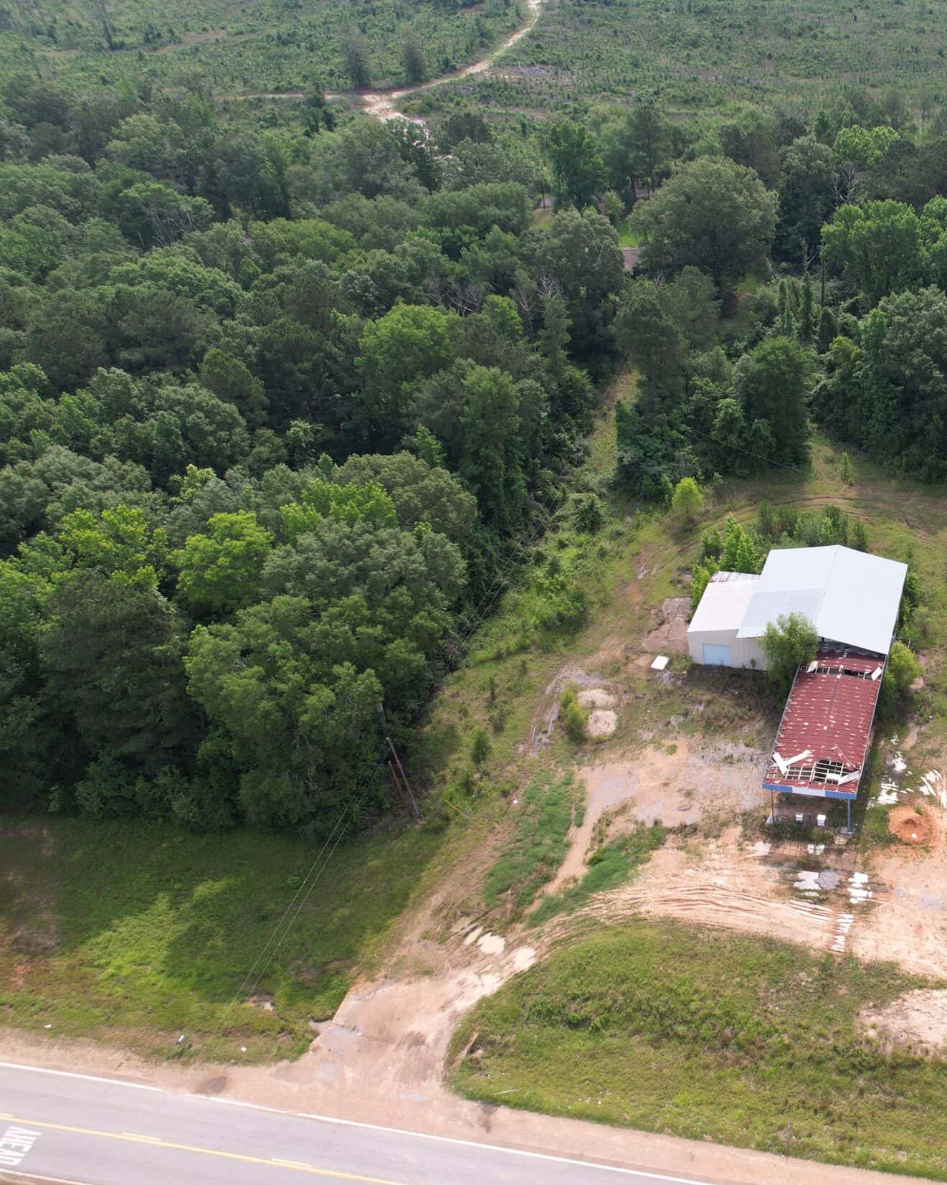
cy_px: 578
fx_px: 1121
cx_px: 872
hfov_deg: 41.7
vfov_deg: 55.7
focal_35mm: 32
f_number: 2.8
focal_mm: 8.38
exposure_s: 1/40
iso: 100
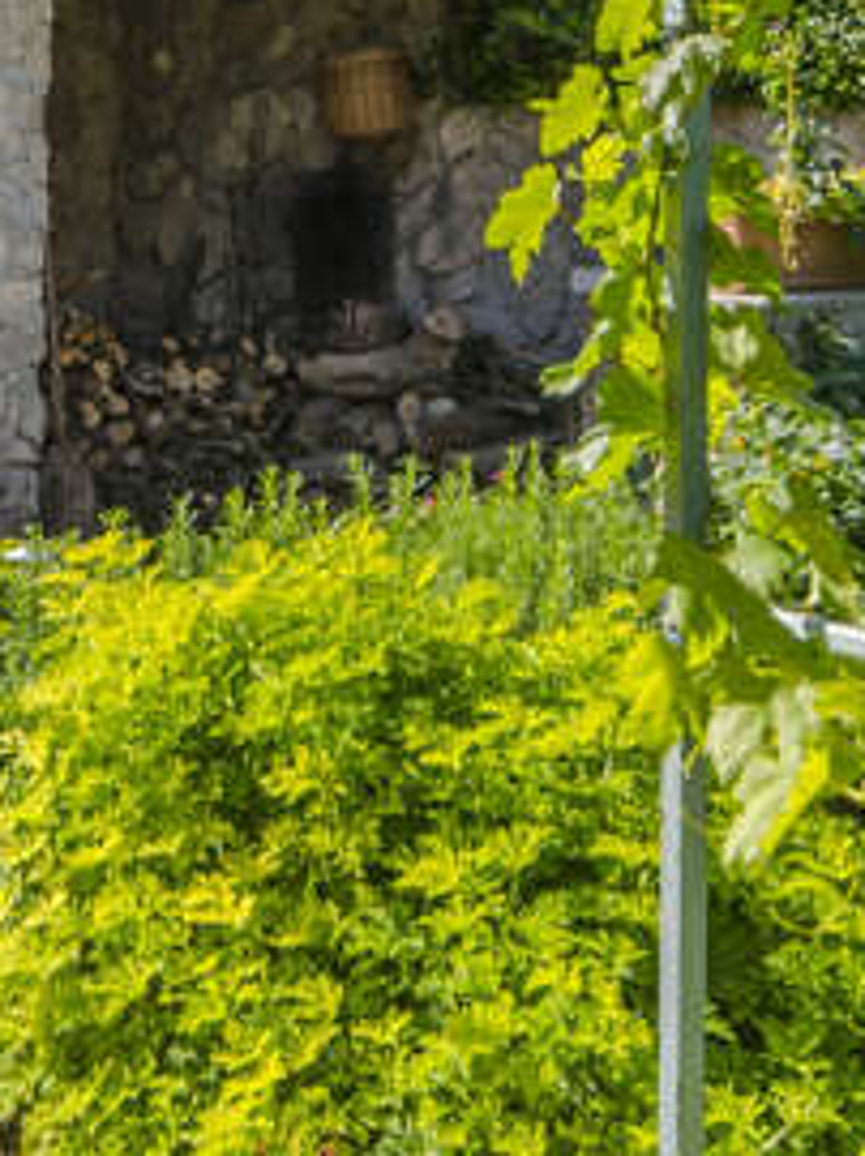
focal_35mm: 82
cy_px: 122
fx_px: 2736
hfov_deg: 17.9
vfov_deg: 23.3
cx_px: 231
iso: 100
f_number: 8
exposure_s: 1/125
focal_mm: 20
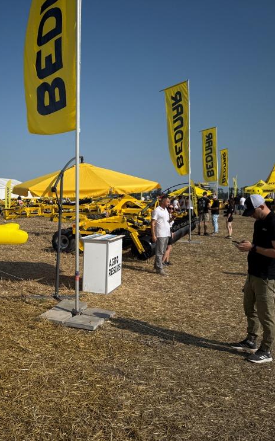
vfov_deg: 55.3
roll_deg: +0.3
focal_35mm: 35
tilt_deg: -3.6
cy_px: 226
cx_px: 59
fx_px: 420
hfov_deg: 35.2
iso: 80
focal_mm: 6.76
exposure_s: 1/9091
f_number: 1.78
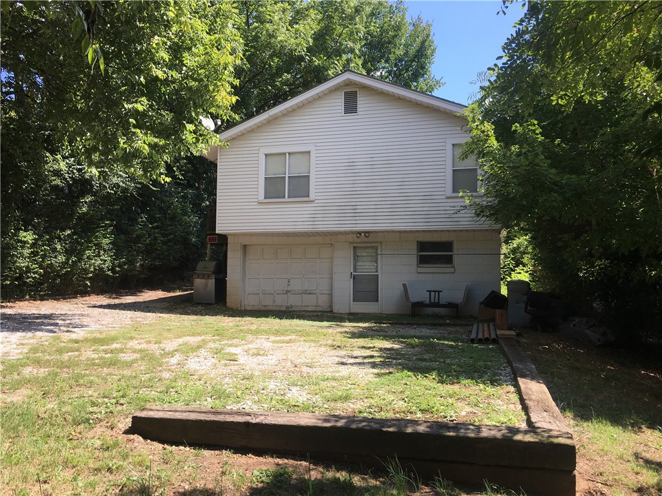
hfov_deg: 61.7
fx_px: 555
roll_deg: +0.1
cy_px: 248
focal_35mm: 29
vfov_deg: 48.2
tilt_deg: +5.5
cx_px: 331
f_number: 2.2
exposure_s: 1/641
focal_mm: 4.15
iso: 25
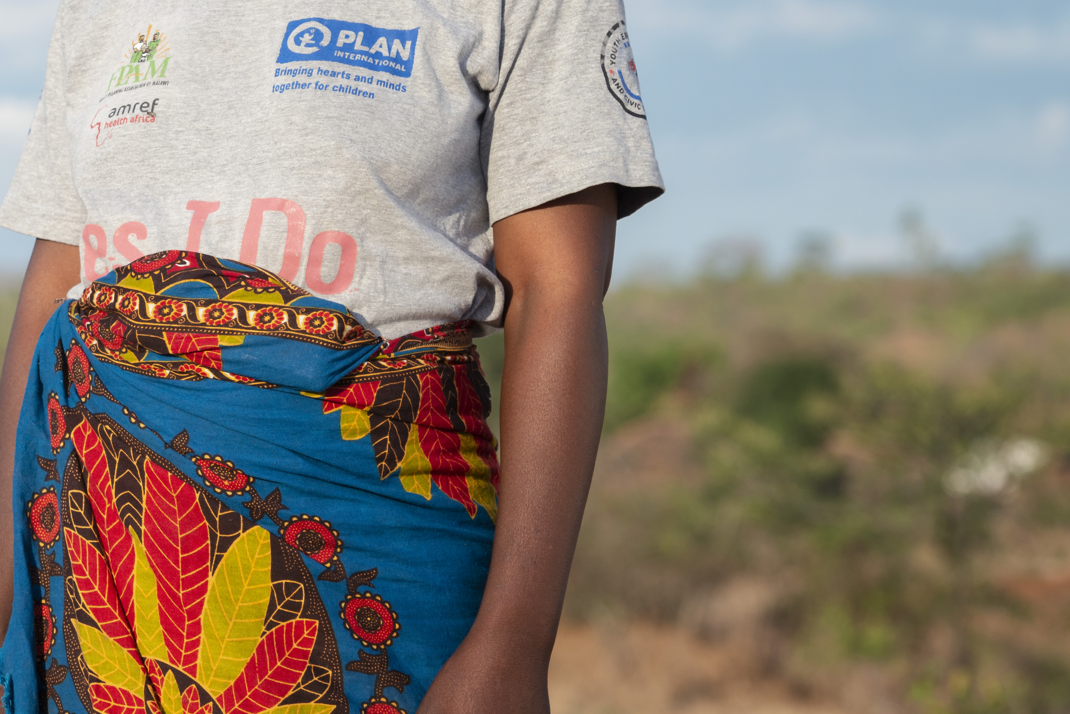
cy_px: 164
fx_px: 7135
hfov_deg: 8.5
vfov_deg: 5.7
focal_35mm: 240
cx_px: 8
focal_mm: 110
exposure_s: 1/400
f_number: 7.1
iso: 125
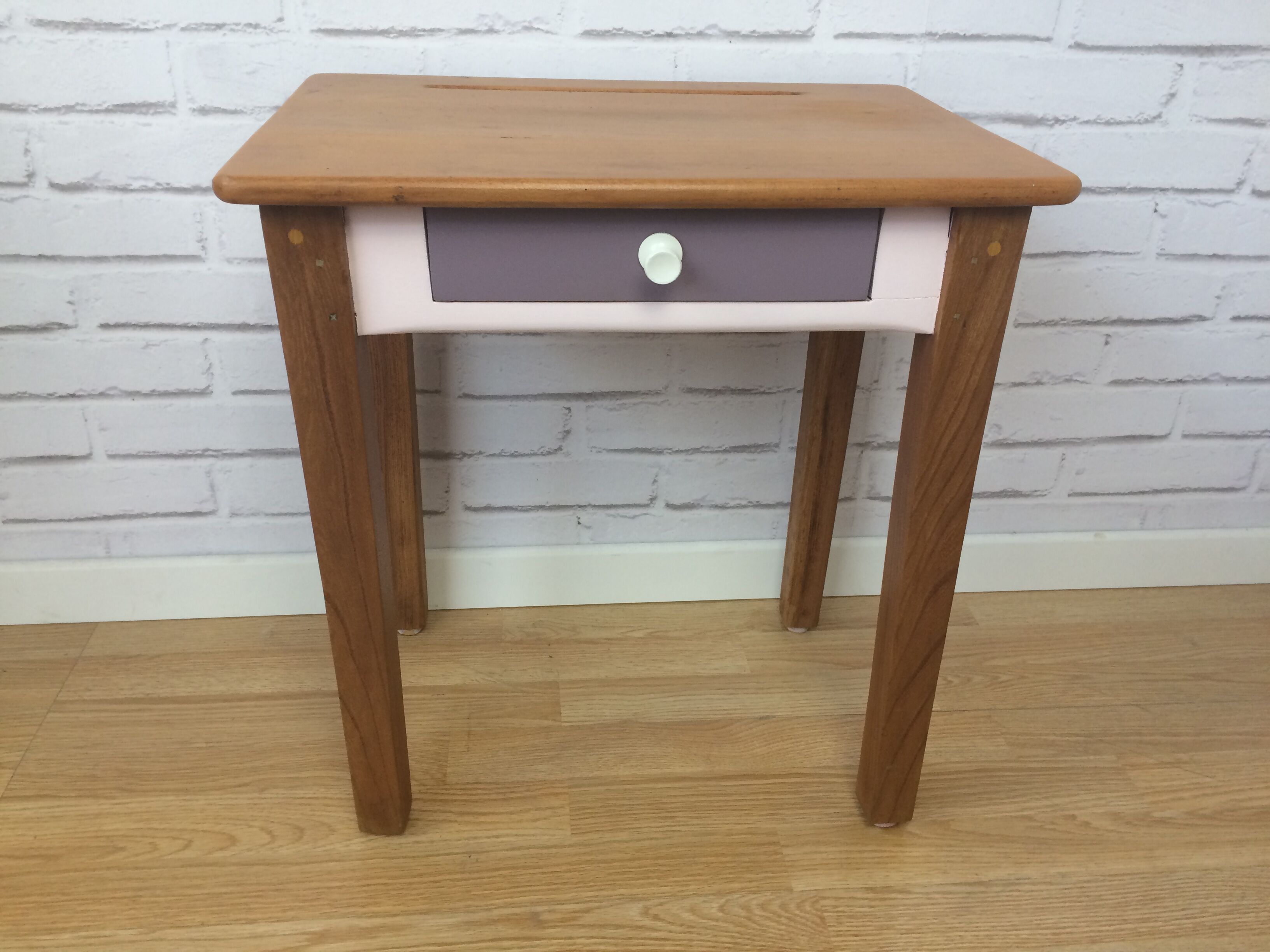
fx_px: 1064
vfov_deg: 48.2
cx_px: 635
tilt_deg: -29.0
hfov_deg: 61.7
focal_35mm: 29
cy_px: 476
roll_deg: -1.8
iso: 50
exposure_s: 1/33
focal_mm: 4.15
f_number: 2.2
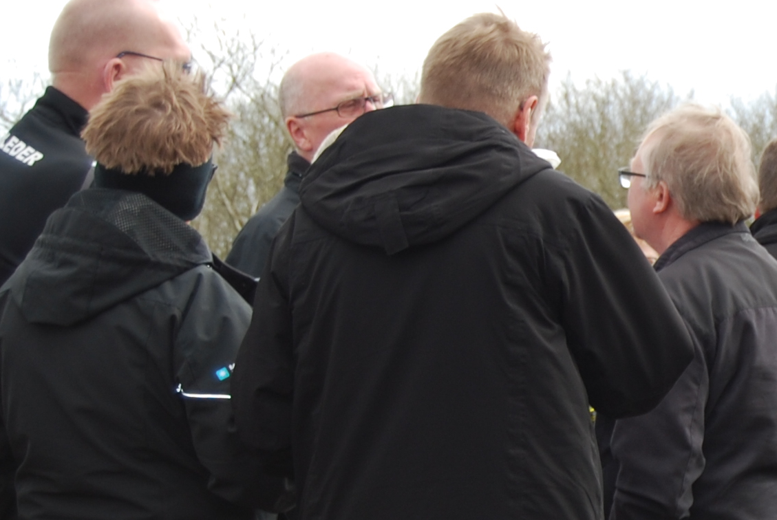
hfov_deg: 9.4
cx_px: 935
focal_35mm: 216
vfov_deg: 6.4
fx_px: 4668
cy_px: 390
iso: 100
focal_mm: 42
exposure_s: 1/125
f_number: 5.3
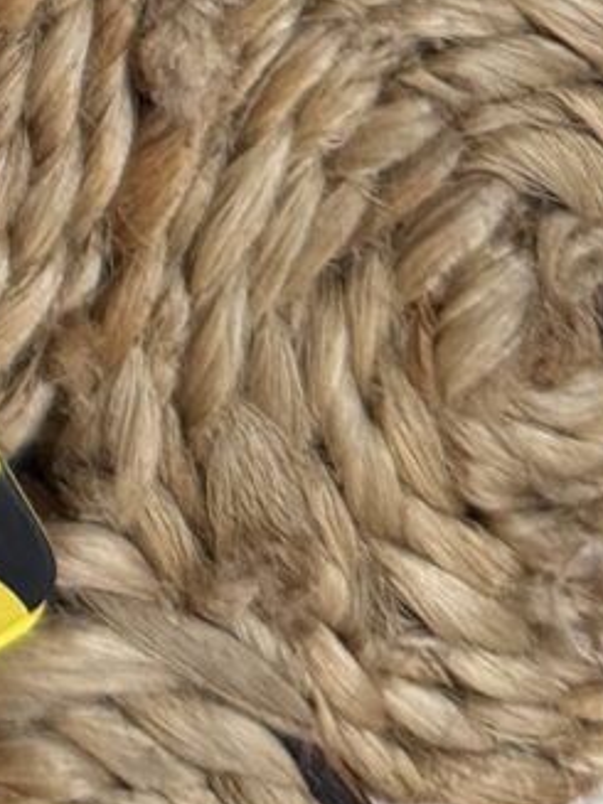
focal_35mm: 188
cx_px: -1056
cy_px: -1170
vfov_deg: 9.3
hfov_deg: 7.2
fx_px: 4369
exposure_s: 1/121
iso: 160
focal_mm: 6.76
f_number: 1.78
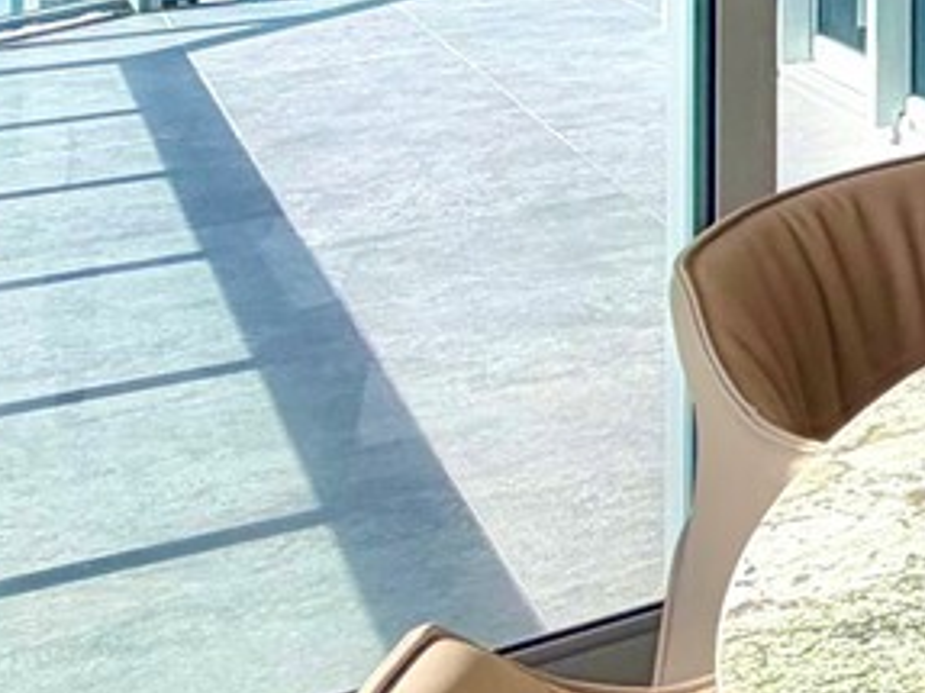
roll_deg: +0.2
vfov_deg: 16.8
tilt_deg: -0.1
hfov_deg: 16.1
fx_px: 2083
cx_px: 2066
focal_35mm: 78
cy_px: -396
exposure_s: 1/390
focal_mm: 2.22
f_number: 2.2
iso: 50
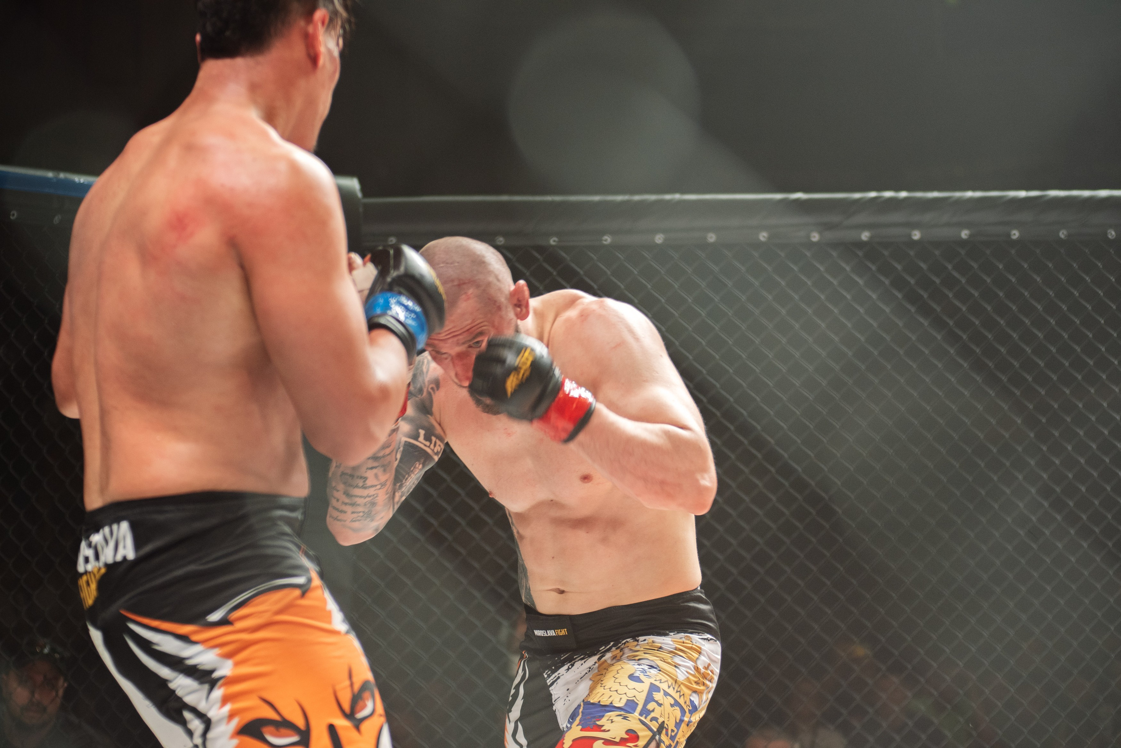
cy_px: 374
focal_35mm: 80
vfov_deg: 17.1
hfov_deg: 25.4
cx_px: 560
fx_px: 2492
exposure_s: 1/320
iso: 900
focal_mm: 80
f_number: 4
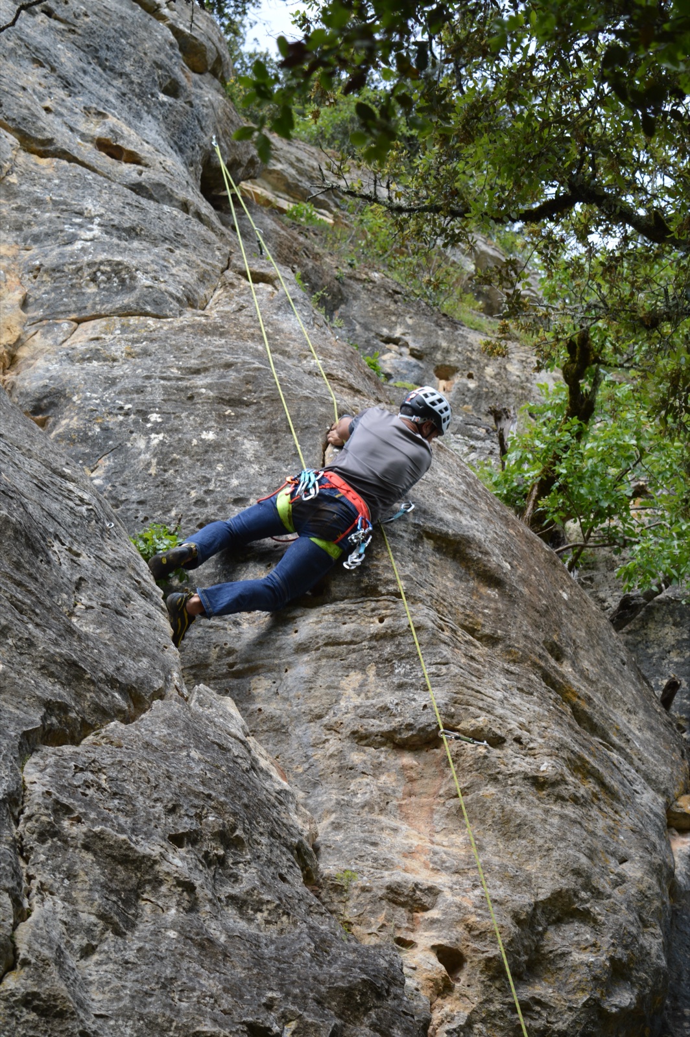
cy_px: 518
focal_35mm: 82
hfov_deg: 16.5
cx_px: 345
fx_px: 2376
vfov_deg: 24.6
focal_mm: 55
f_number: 5.6
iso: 140
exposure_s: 1/125
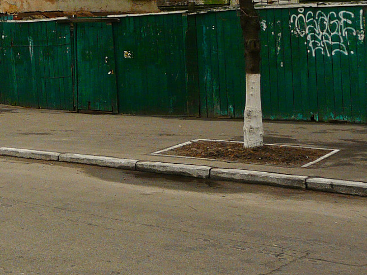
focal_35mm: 78
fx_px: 827
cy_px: -29
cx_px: -66
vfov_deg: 18.2
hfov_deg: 23.1
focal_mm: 5.2
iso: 100
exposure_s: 1/100
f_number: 2.8
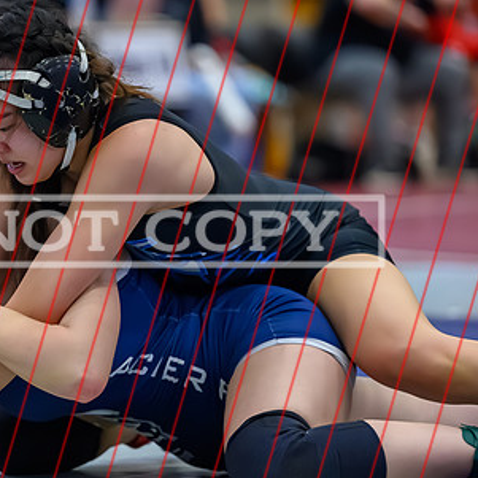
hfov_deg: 6.3
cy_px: 221
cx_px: 42
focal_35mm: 279
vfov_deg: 6.3
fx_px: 4359
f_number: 2.8
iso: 10000
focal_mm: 150
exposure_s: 1/640
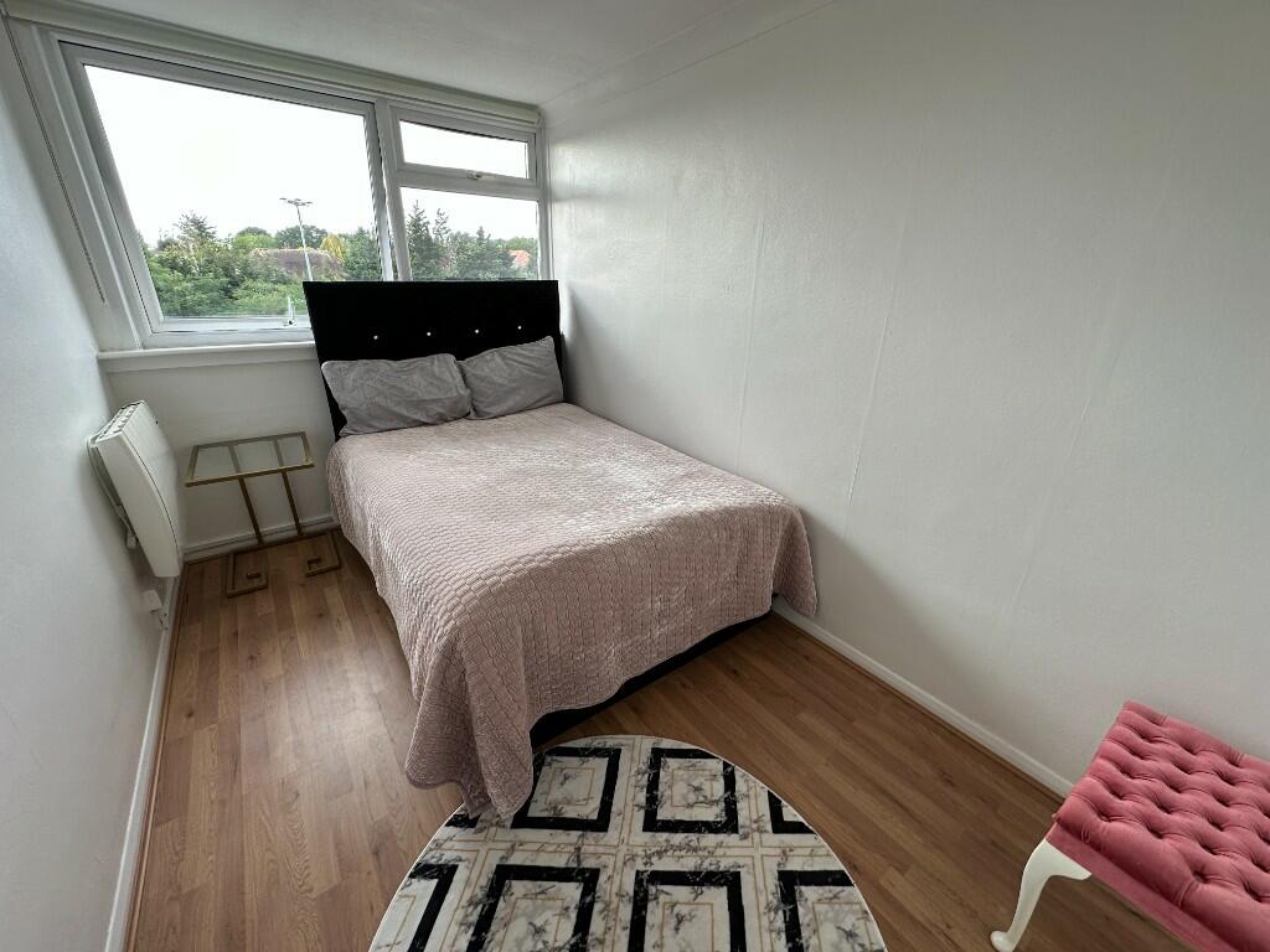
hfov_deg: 102.1
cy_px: 476
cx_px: 635
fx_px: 514
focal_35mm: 14
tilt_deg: -22.0
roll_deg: -0.6
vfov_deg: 85.7
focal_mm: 2.22
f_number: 2.2
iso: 40
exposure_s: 1/132
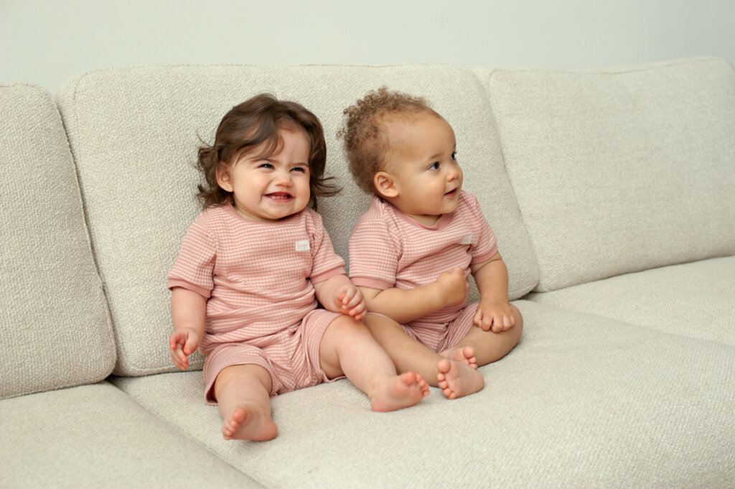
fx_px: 1020
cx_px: 368
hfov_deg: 39.6
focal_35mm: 50
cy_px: 244
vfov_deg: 26.9
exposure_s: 1/125
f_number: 5.6
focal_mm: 50
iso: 640
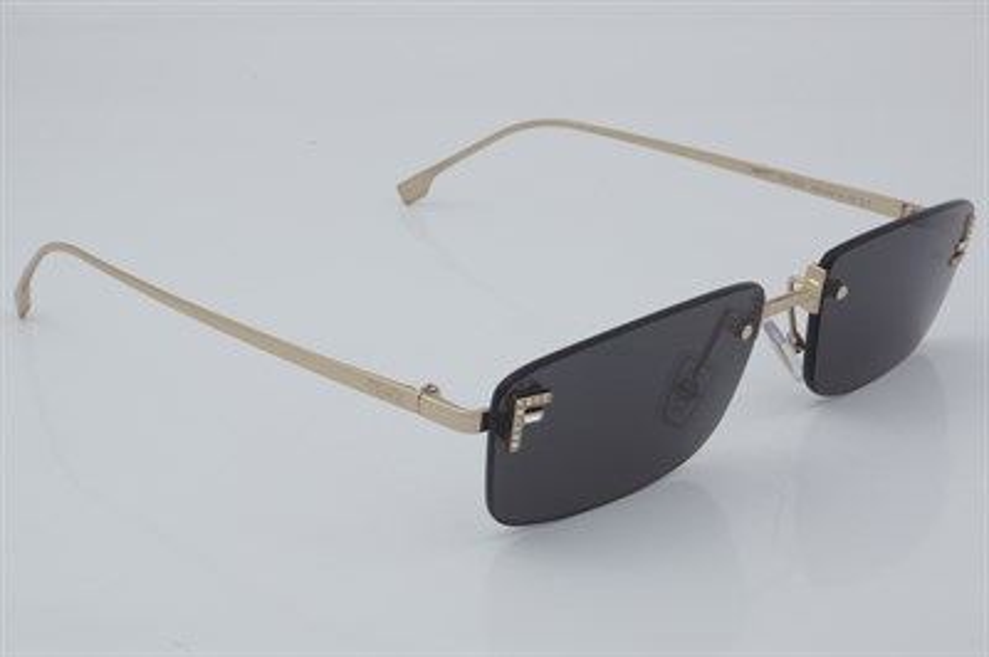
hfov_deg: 29.9
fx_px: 1853
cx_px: 494
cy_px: 328
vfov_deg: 20.1
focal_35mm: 68
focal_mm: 45
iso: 100
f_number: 32
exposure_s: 1/4
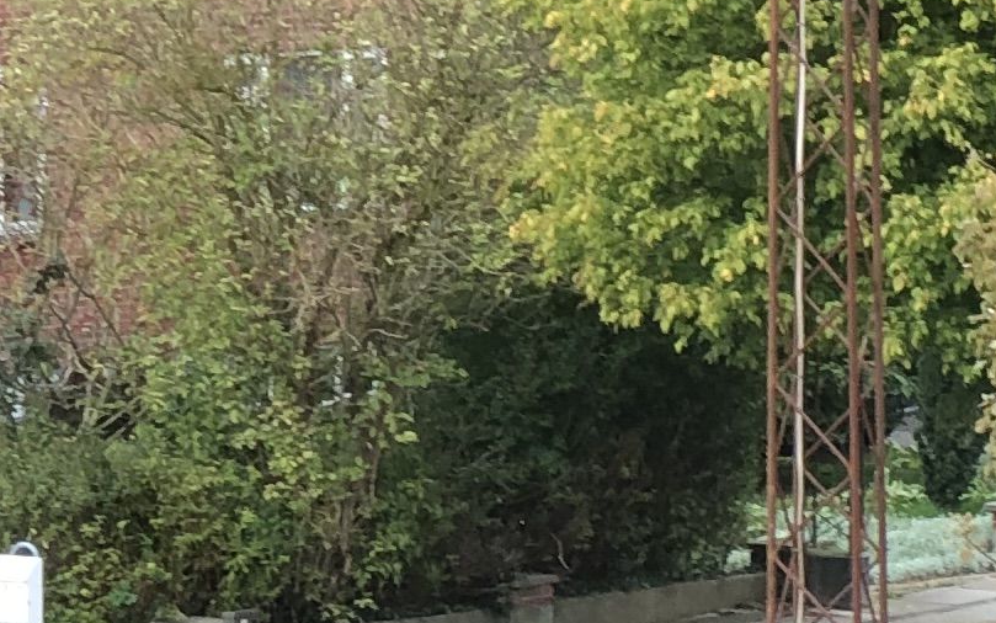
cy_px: 917
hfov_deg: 6.8
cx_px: 1652
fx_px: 8172
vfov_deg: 4.3
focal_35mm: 301
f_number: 2.8
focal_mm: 6.6
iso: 32
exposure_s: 1/120
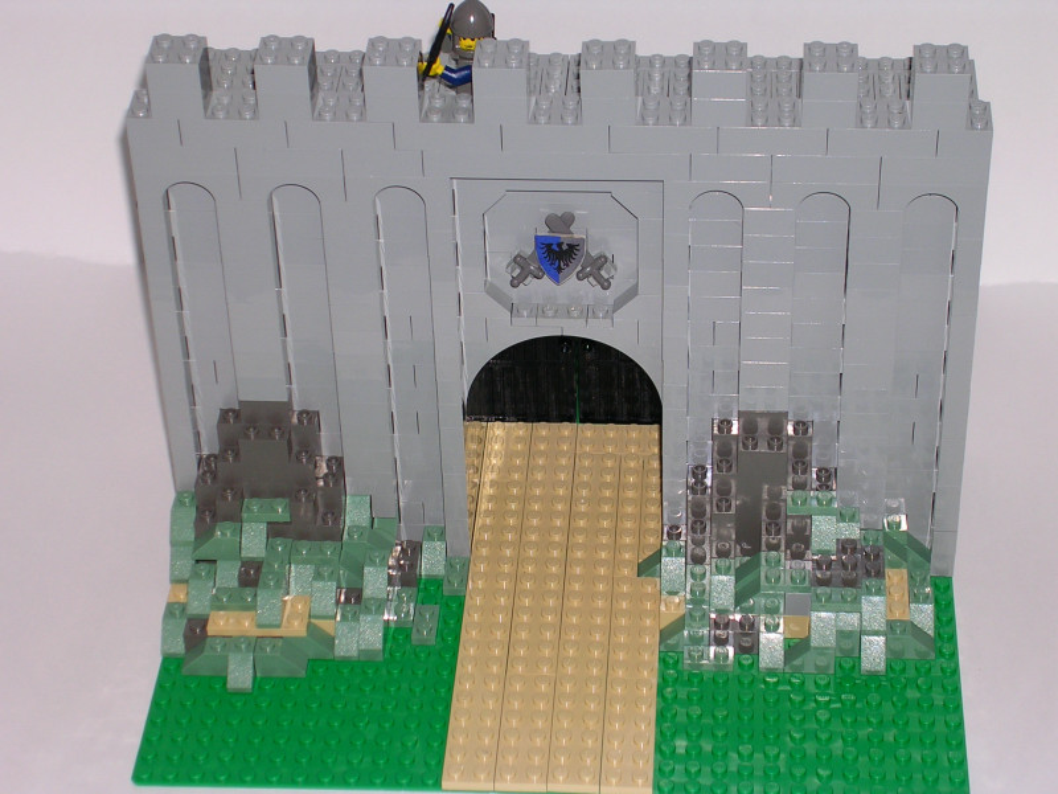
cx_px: 529
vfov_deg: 15.6
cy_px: 397
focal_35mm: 95
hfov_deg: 20.7
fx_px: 2904
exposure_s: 1/60.1
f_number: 4.4
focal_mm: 14.5
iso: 50
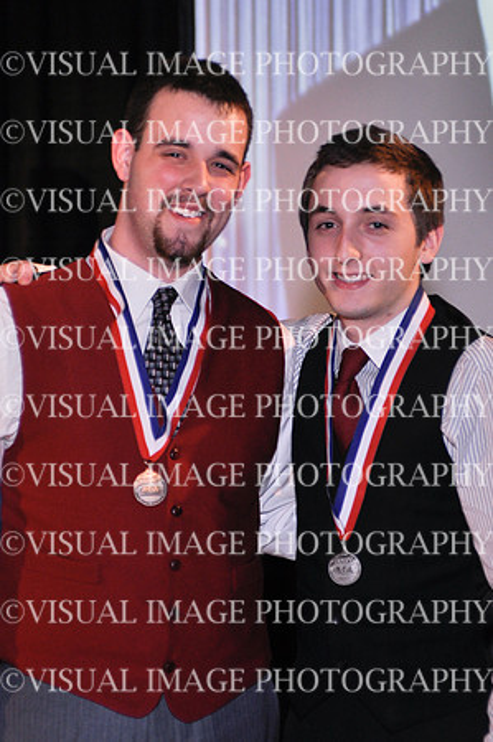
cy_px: 371
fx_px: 1606
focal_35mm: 78
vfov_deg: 26.0
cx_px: 246
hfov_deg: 17.5
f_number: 2.8
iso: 400
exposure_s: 1/60
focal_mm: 52
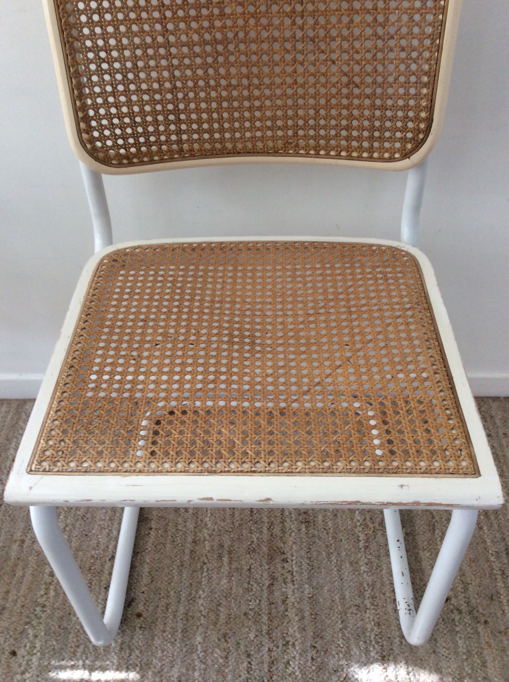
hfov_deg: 44.1
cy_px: 341
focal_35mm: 32
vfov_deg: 56.9
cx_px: 254
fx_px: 629
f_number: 2.4
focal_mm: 3.3
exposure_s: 1/25
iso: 50
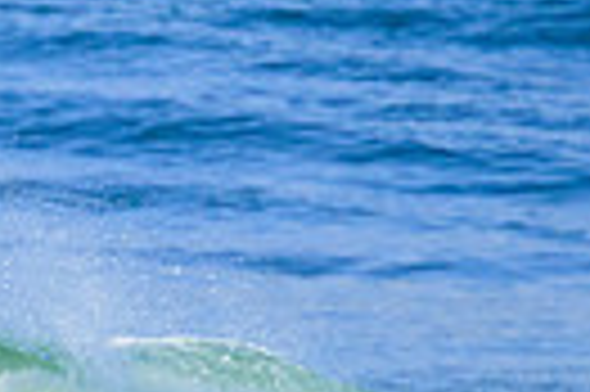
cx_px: -590
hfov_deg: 0.6
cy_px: 480
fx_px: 58042
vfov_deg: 0.4
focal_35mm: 3546
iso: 1800
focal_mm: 800
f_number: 11
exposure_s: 1/2000
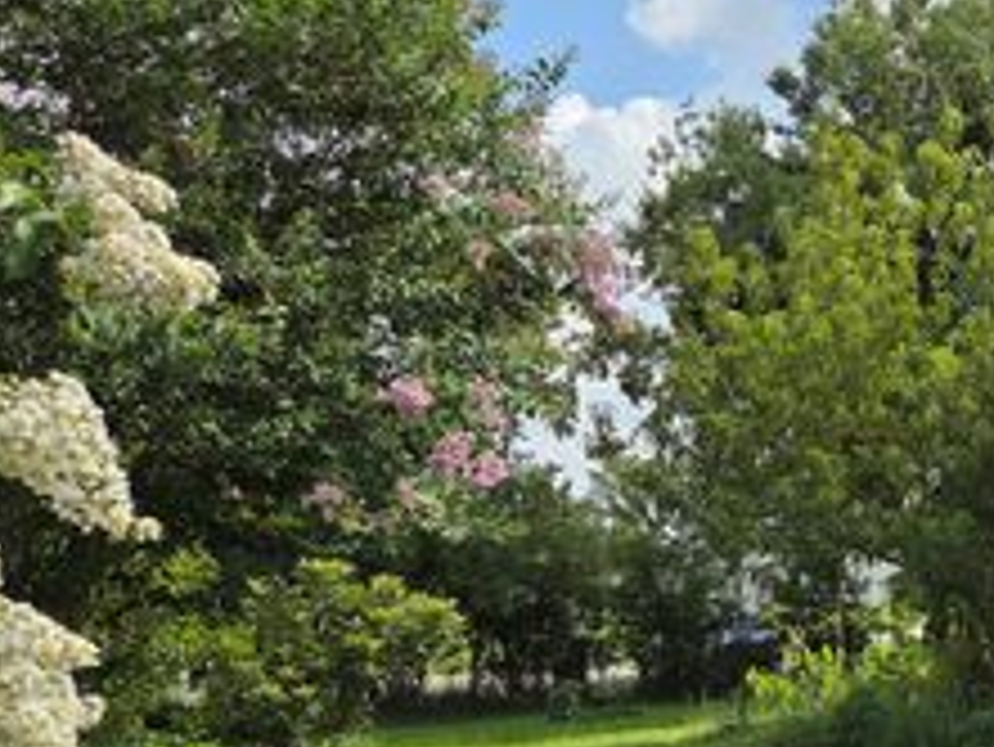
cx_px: 1093
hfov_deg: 32.4
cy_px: 623
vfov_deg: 27.4
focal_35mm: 52
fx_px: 1494
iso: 80
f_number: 1.8
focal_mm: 5.4
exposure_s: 1/6034
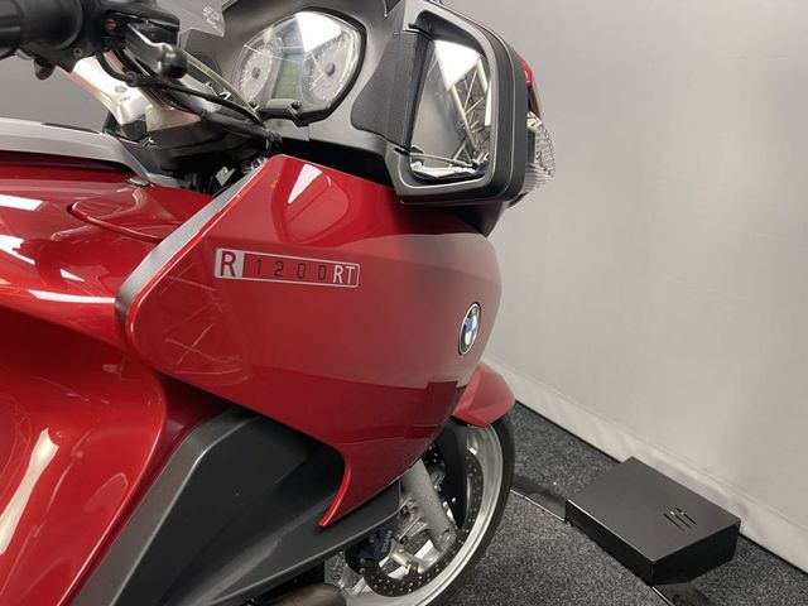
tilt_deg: -21.6
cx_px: 404
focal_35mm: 25
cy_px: 303
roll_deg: +1.5
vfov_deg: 54.9
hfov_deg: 69.4
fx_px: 584
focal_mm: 5.1
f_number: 1.6
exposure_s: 1/50
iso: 160
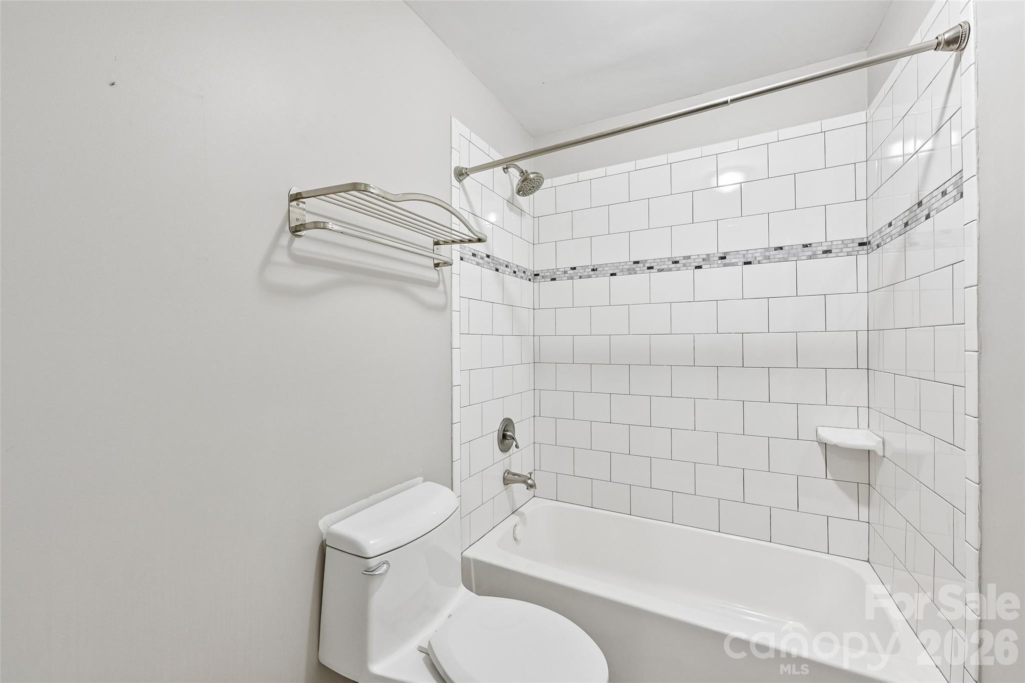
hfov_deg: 104.3
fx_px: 399
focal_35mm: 14
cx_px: 512
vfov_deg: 81.2
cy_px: 342
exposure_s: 1/6
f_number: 8
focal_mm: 14
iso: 400
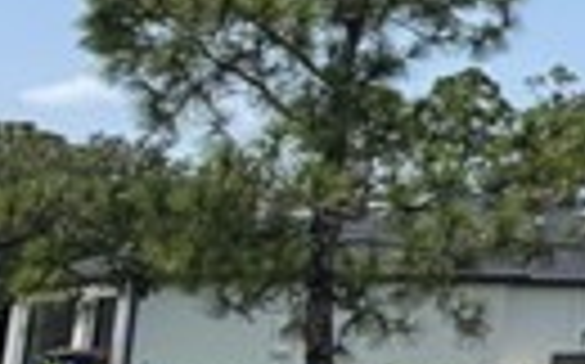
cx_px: 1971
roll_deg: +1.5
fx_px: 1864
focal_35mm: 117
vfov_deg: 11.1
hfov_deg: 10.0
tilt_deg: +9.3
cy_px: 31
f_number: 2.2
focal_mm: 2.22
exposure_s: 1/770
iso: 32
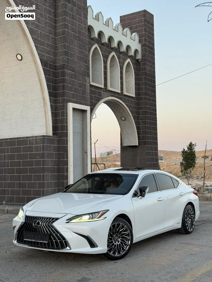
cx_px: 106
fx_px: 392
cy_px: 141
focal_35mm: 48
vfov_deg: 39.7
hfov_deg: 30.3
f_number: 1.78
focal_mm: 6.76
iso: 64
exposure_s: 1/100
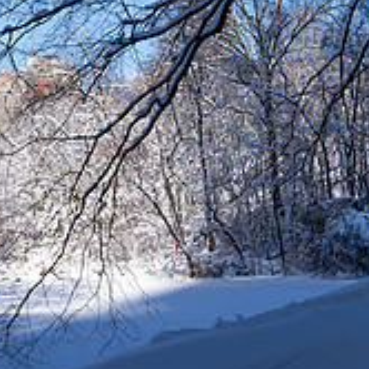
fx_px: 1073
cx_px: -29
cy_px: 137
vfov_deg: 19.5
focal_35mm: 89
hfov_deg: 18.8
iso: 80
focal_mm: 20
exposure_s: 1/500
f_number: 5.6
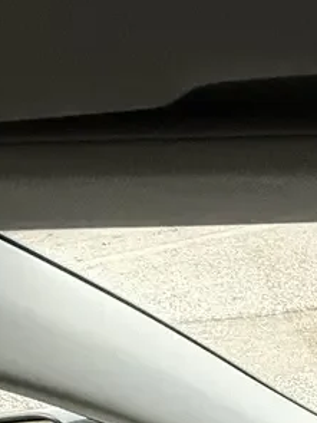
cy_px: 753
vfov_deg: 19.5
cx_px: 945
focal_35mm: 76
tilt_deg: -38.2
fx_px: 929
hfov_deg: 11.4
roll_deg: +1.8
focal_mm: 2.22
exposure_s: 1/99
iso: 200
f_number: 2.2
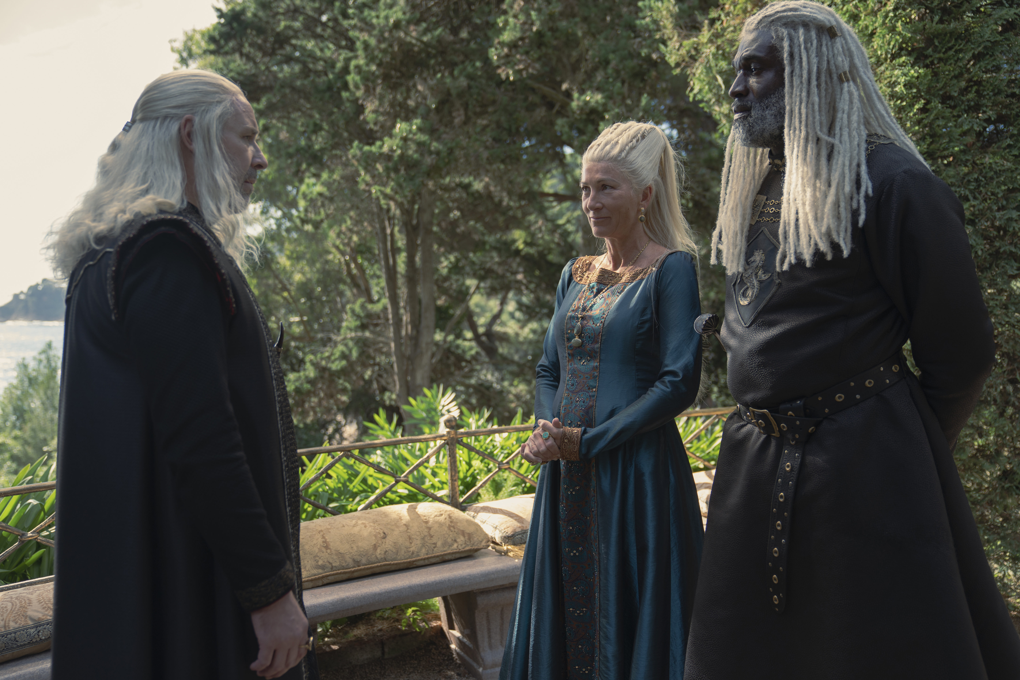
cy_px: 340
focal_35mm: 31
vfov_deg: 42.3
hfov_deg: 60.3
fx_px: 878
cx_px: 510
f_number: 2.8
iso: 100
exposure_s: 1/250
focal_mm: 31
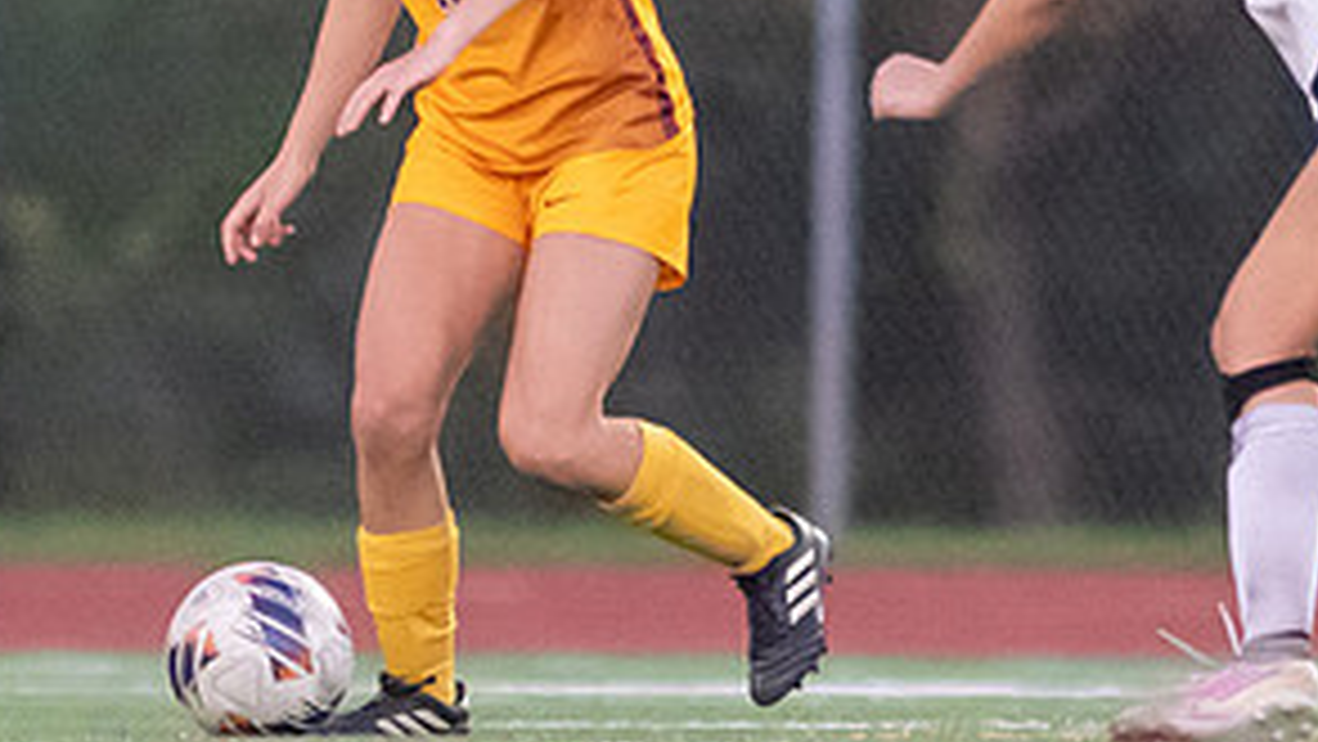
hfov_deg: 1.1
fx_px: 66524
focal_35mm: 1903
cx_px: 461
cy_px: 622
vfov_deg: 0.6
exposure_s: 1/1000
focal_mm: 300
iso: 7200
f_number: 2.8
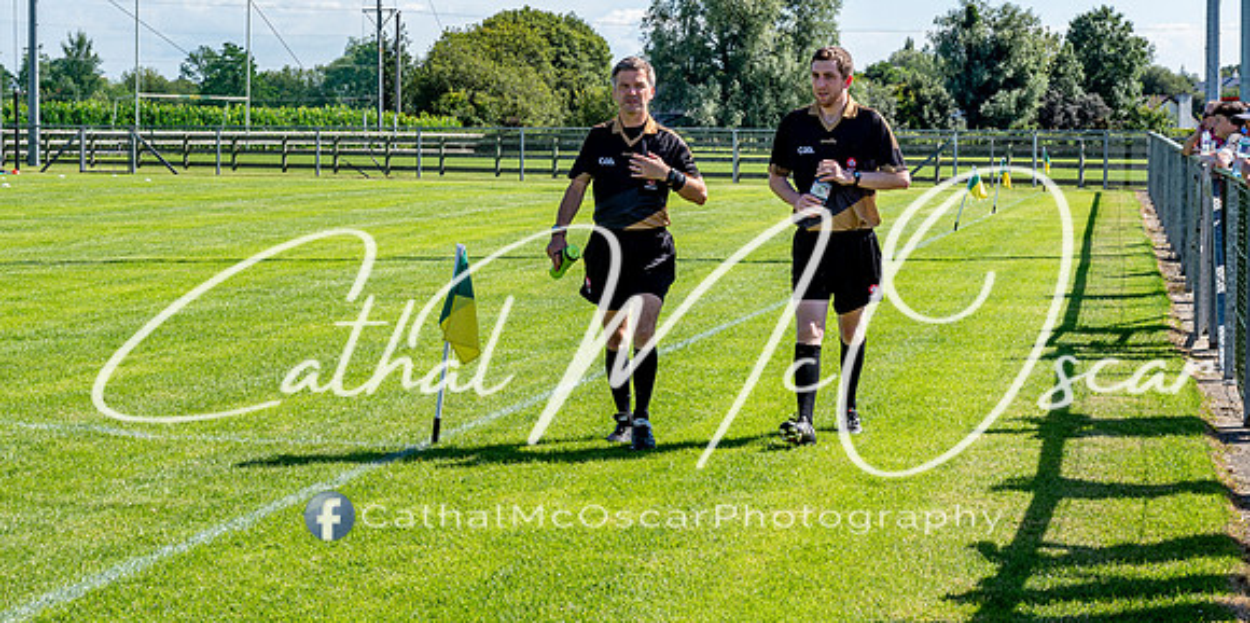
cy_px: 241
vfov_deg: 12.9
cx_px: 549
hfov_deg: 25.6
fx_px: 2753
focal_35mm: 85
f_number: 8
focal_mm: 70
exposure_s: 1/200
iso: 720
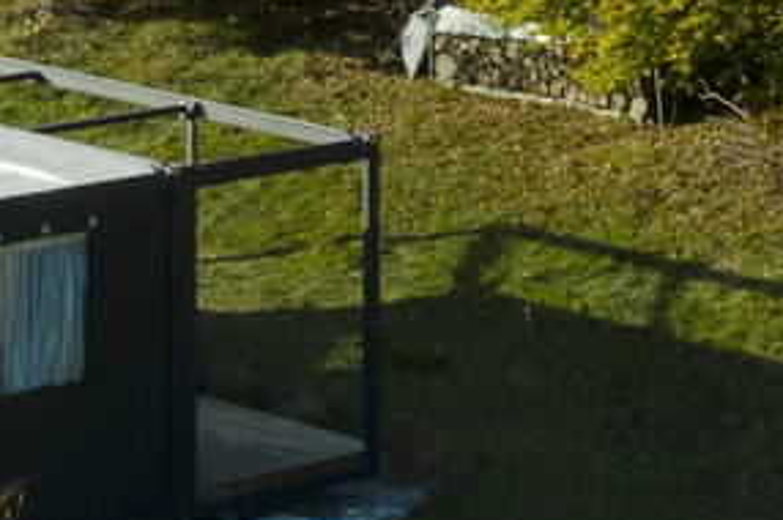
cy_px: -374
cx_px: 19
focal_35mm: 196
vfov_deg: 6.8
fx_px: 4258
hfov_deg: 10.4
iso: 100
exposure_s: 1/240
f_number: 6.3
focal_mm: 10.26
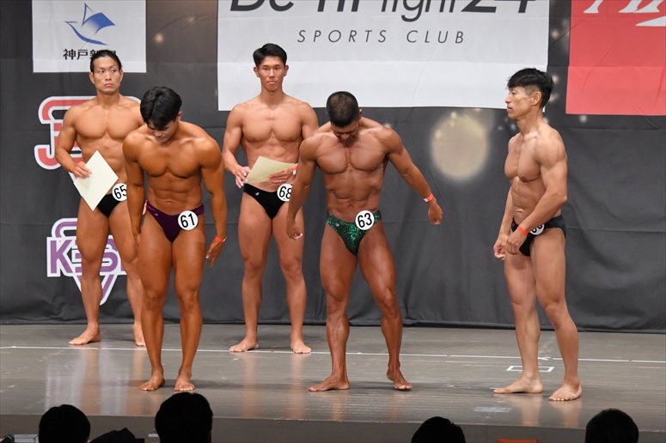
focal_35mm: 174
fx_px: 3217
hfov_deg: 11.8
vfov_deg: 7.9
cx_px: 333
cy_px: 222
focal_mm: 116
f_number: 5.6
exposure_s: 1/400
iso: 6400
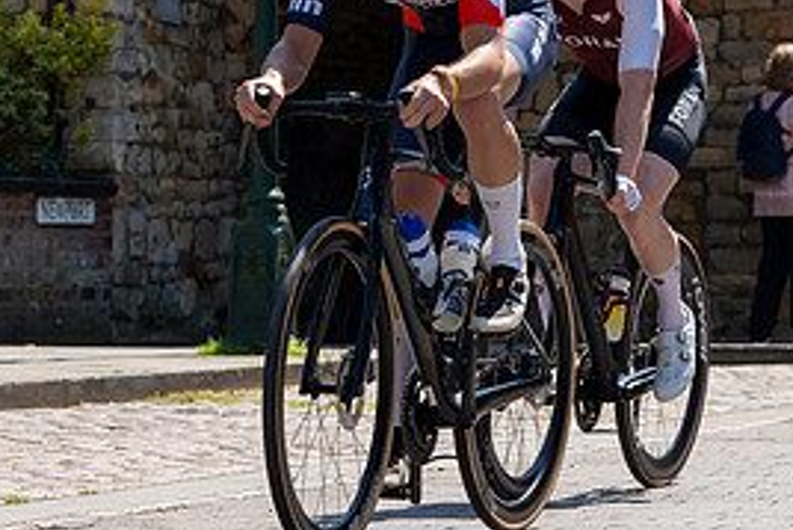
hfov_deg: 10.2
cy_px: -31
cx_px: 269
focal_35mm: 201
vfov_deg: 6.8
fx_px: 4430
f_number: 5
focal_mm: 75
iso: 160
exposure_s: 1/800
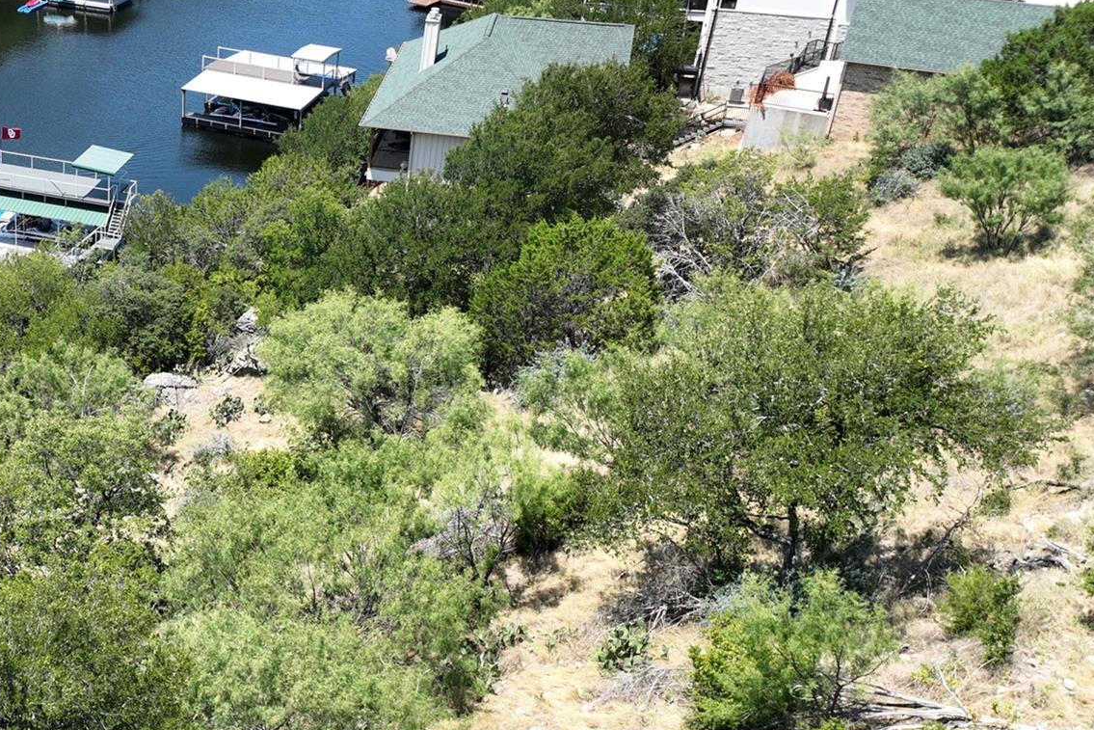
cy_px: 444
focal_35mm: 45
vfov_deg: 29.8
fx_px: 1368
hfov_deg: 40.5
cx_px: 124
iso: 100
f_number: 2.8
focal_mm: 12.29
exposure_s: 1/1250
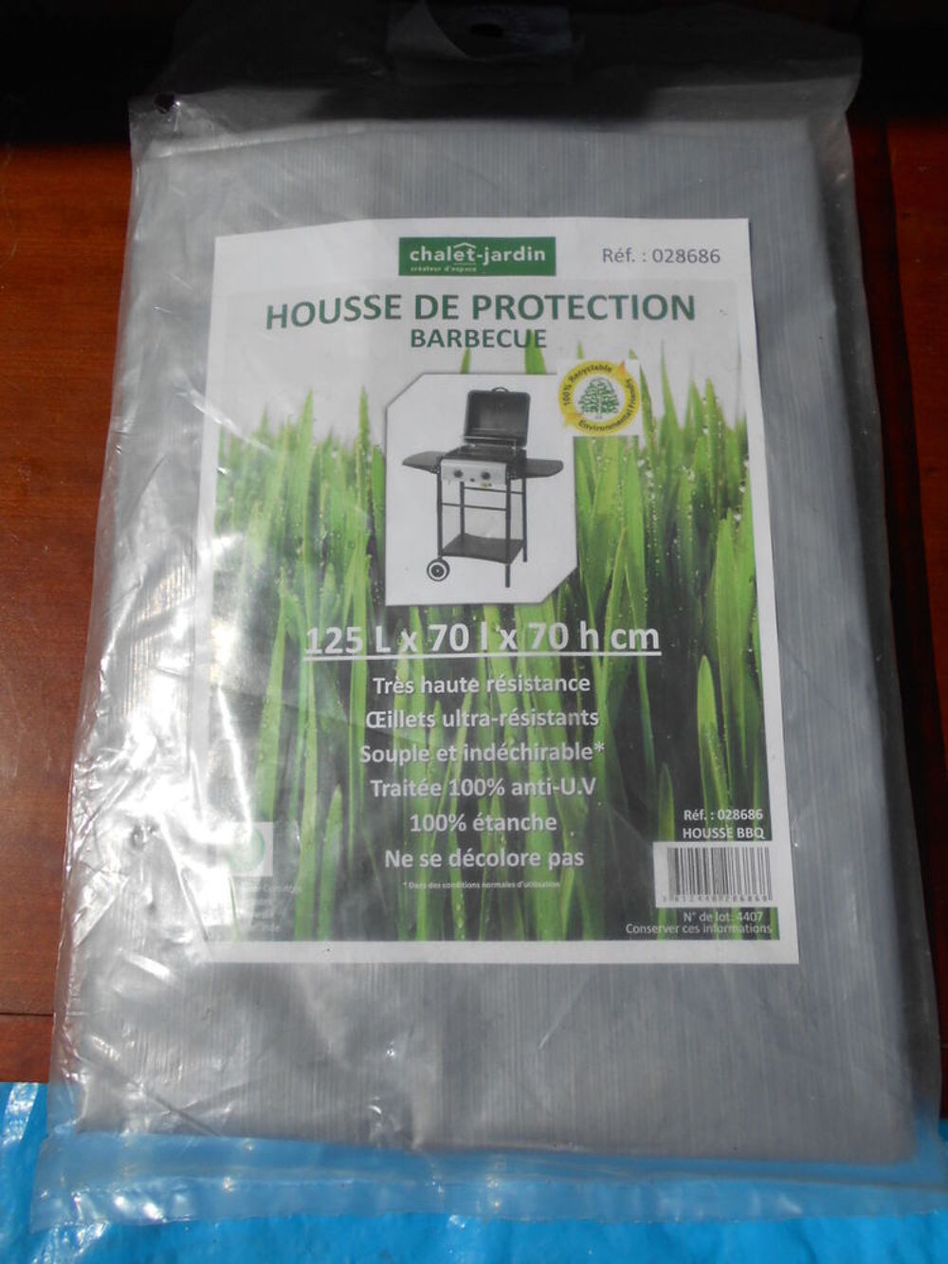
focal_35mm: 26
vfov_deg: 67.3
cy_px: 632
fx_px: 949
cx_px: 474
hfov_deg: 53.1
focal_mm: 4.6
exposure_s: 1/500
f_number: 8
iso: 80
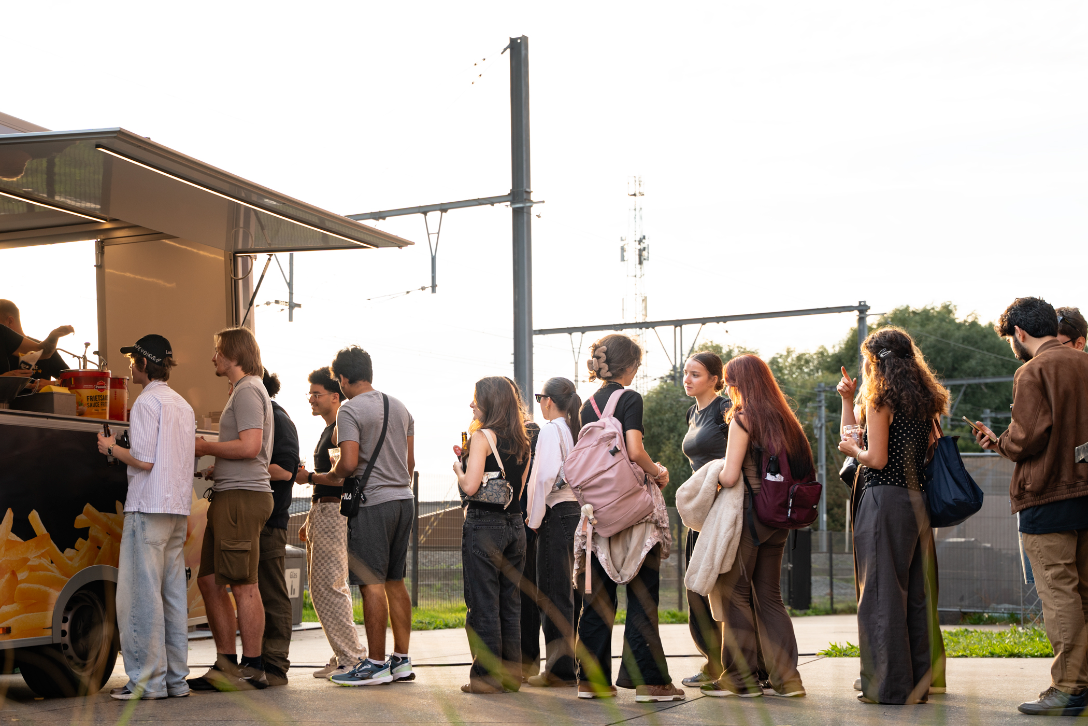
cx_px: 463
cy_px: 432
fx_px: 1848
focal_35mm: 61
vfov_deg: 22.2
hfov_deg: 32.8
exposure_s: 1/100
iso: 160
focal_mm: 42.8
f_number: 3.5
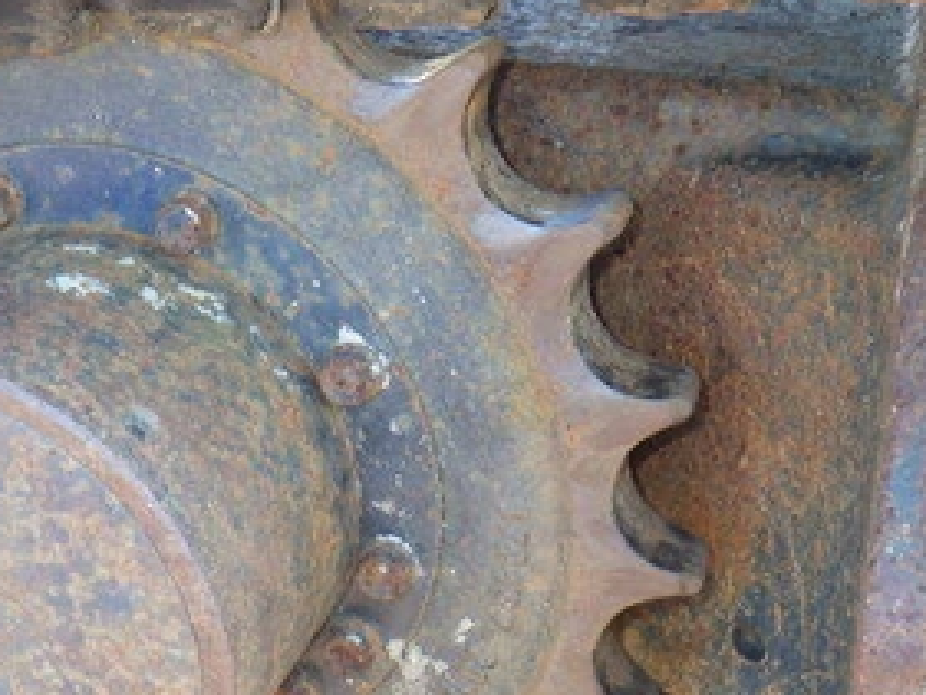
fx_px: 1552
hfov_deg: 32.4
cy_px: 458
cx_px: 201
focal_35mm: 58
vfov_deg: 25.1
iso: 125
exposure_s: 1/50
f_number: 3.8
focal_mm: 6.1
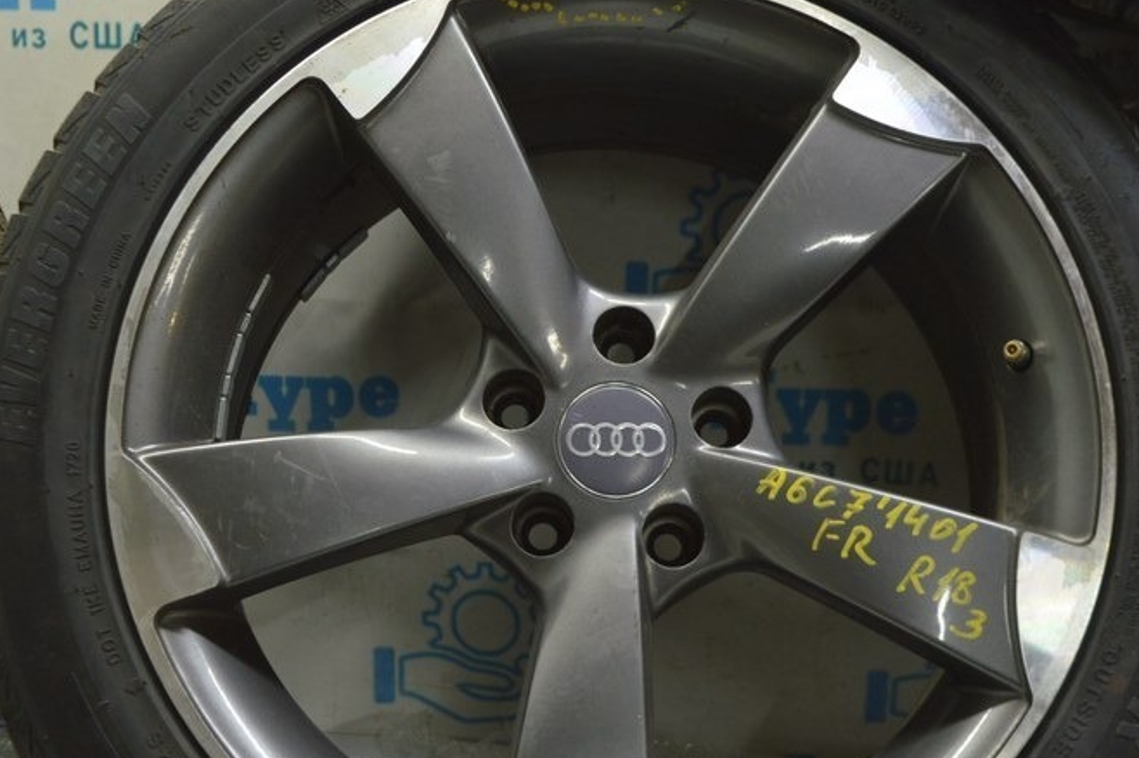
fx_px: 1771
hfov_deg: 35.6
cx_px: 604
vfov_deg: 24.1
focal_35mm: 56
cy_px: 430
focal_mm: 24
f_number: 5.6
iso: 400
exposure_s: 1/20
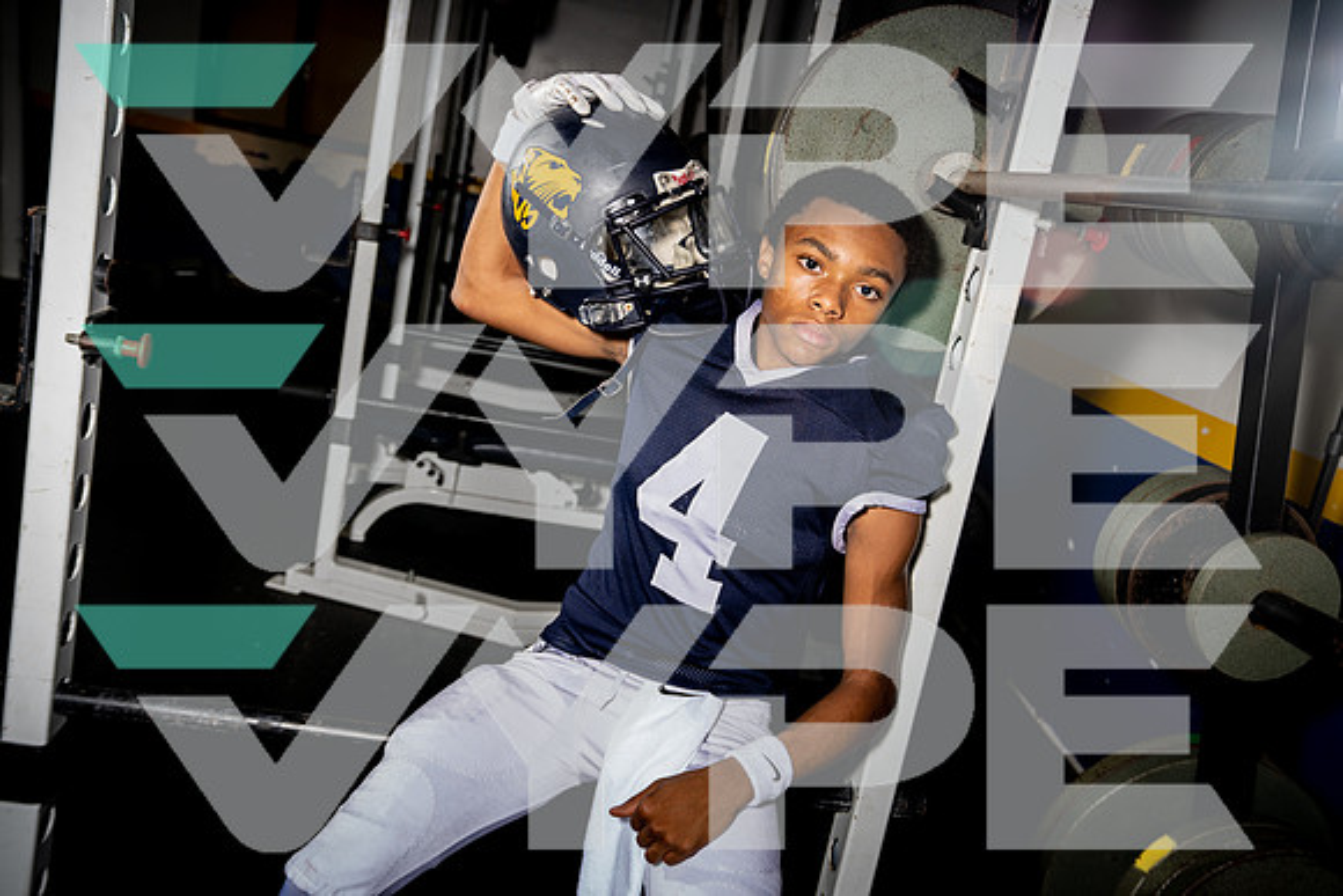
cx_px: 672
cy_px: 448
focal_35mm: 33
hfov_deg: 57.2
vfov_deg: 40.0
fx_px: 1231
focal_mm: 33
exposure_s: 1/250
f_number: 4.5
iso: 200
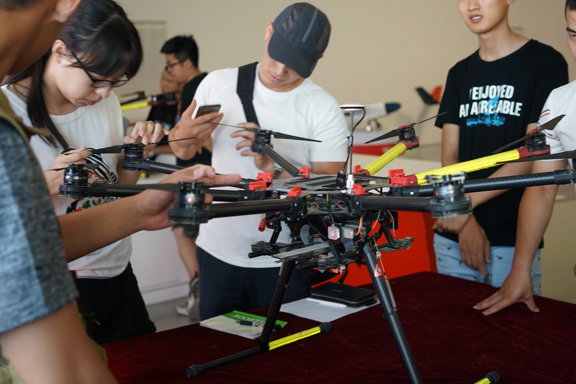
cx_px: 305
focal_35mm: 46
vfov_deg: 29.2
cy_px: 160
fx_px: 736
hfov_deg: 42.7
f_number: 2.8
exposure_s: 1/13
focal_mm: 35
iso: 400
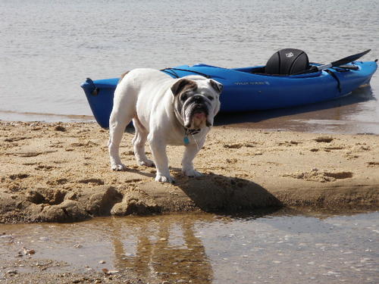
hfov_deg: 19.3
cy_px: 142
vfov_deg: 14.5
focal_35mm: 102
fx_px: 1117
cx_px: 190
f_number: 5.6
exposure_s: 1/250
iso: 50
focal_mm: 18.2
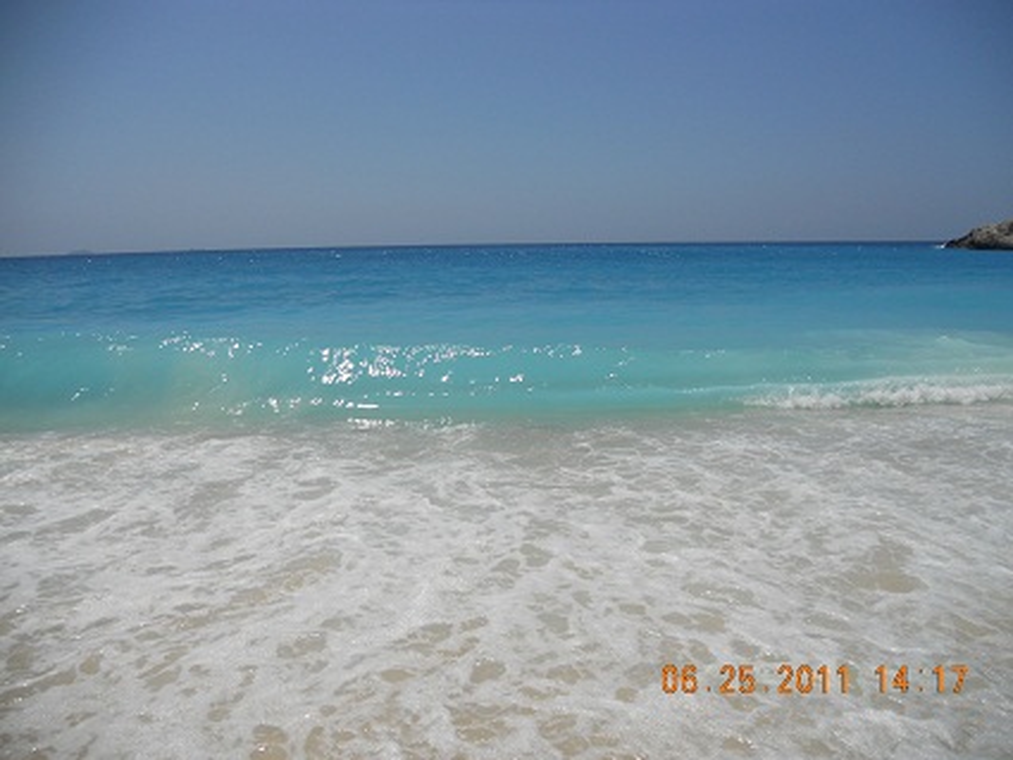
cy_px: 380
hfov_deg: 65.3
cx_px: 506
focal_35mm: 27
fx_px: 790
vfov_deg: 51.4
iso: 80
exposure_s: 1/500
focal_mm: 4.9
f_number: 8
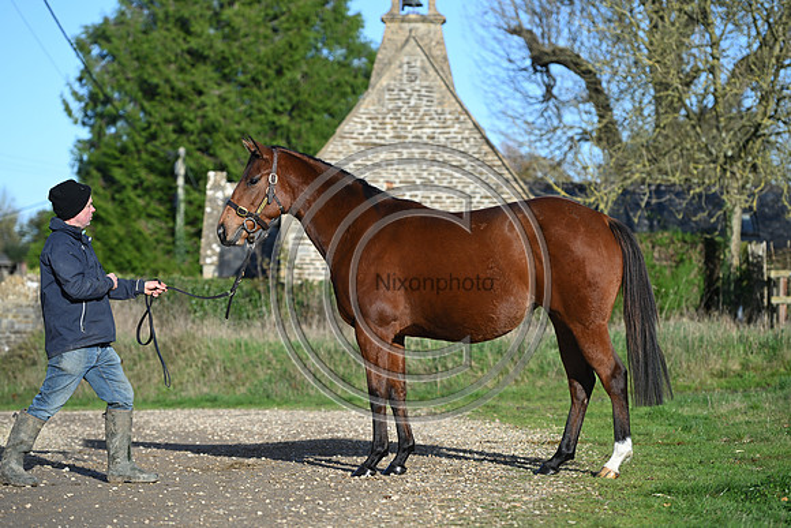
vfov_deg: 11.8
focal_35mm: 116
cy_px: 264
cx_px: 396
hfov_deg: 17.6
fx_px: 2549
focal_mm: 116
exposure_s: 1/1250
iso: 140
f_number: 3.5
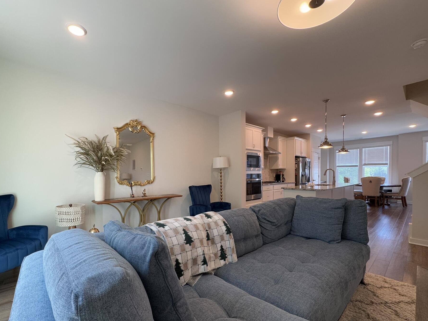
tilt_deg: -1.7
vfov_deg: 77.8
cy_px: 180
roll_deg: +0.7
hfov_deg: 94.4
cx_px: 200
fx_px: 198
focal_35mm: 16
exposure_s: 1/120
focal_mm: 2.22
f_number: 2.2
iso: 200
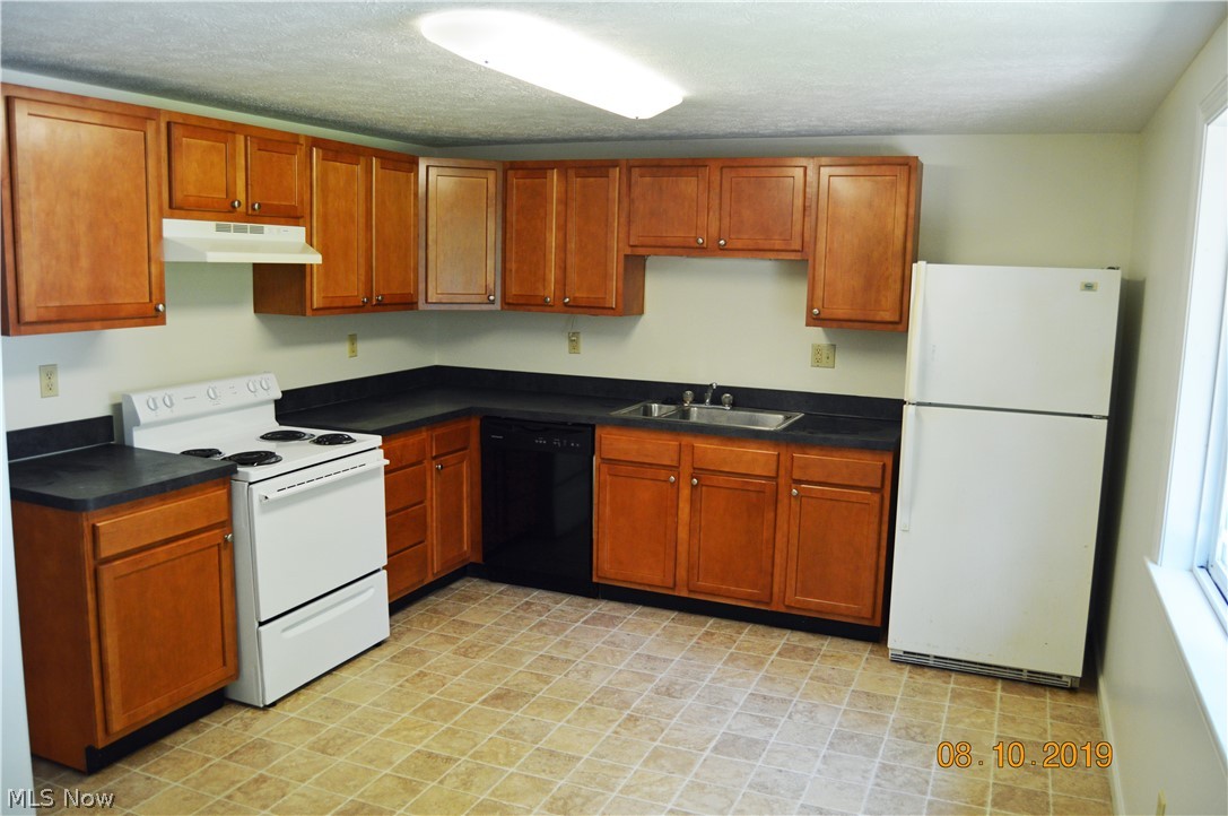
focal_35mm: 27
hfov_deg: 67.4
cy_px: 408
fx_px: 920
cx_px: 614
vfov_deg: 47.8
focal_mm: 18
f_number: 4
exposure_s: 1/60
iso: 400
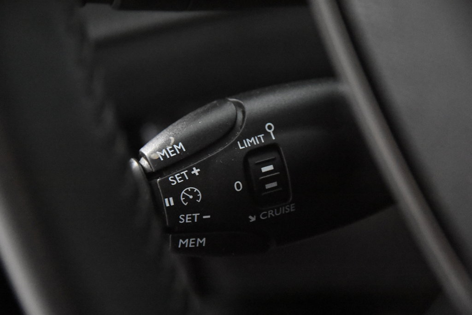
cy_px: 158
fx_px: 1219
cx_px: 236
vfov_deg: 14.7
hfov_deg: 21.9
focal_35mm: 93
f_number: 4
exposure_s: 1/80
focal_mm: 62
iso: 12800
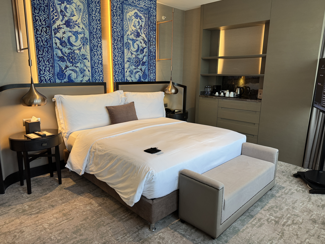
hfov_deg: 71.6
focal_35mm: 24
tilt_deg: -12.5
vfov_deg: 56.8
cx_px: 162
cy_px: 122
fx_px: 225
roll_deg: -0.9
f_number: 1.78
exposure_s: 1/100
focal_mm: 6.76
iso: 160
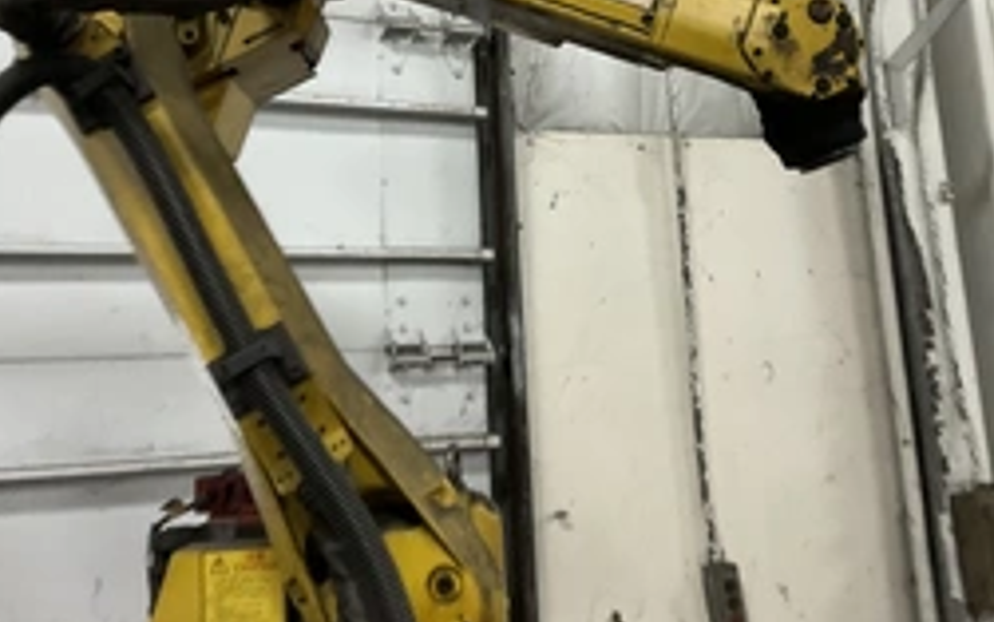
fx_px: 1328
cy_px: 115
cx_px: 495
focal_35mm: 49
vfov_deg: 25.8
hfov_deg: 41.0
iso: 125
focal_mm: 3
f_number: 1.8
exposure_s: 1/60
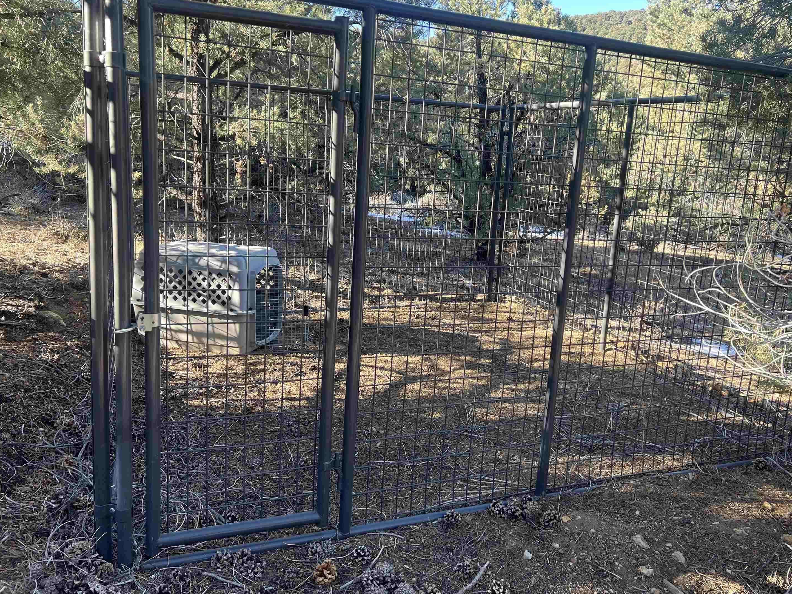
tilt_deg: -12.3
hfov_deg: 63.4
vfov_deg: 49.7
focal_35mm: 28
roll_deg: +0.8
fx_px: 641
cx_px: 420
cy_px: 274
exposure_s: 1/265
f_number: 1.5
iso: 40
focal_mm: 5.7
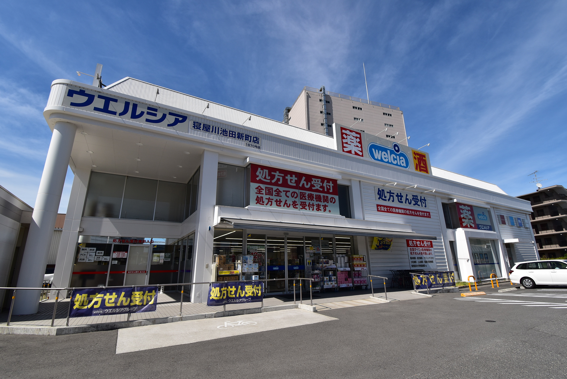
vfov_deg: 77.4
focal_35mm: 15
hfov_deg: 100.3
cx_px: 284
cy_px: 190
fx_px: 236
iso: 280
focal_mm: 10
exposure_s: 1/500
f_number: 11
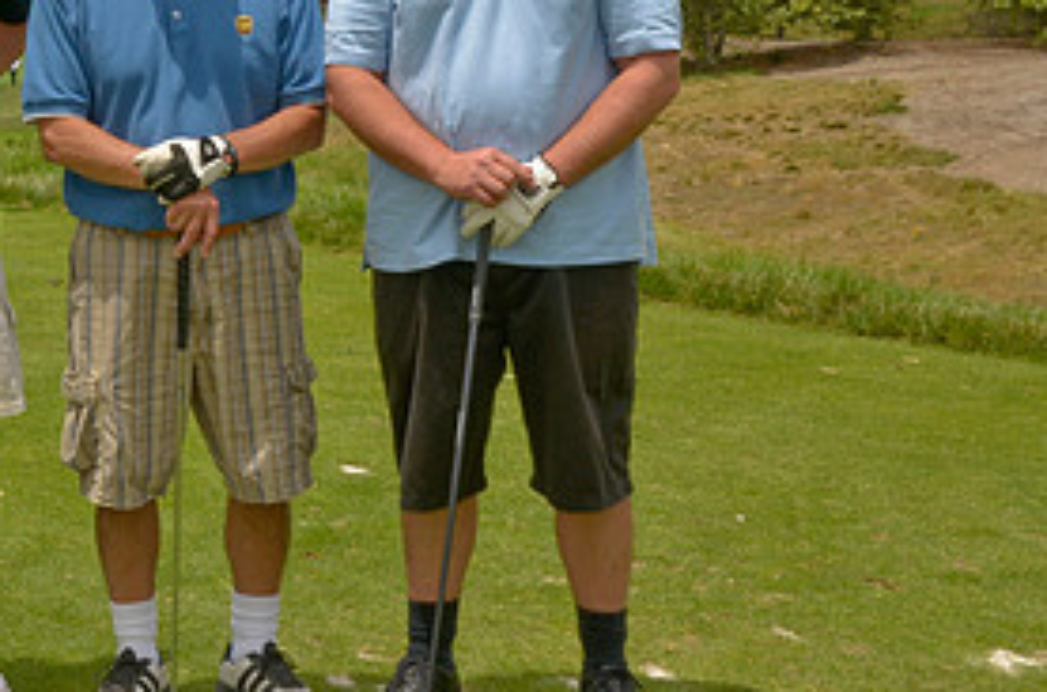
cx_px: -26
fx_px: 2640
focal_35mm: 91
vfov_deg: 14.9
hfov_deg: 21.6
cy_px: 212
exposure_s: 1/200
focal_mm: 29
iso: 200
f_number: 18
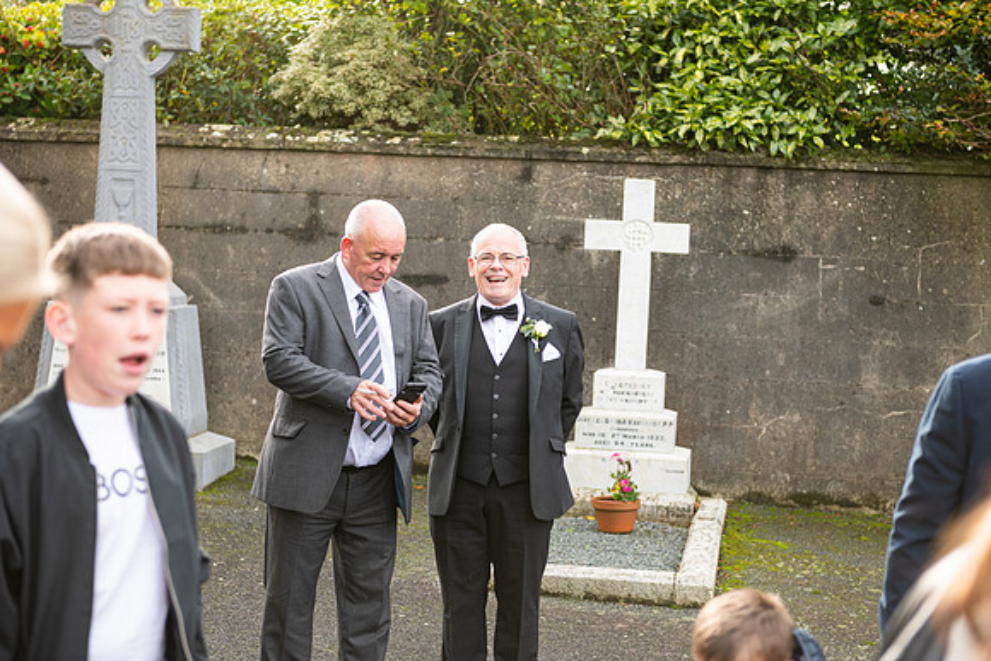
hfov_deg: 28.8
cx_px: 496
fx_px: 1927
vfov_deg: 19.5
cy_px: 330
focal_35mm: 70
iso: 200
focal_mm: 70
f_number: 3.5
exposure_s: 1/250
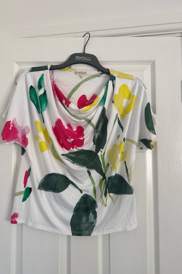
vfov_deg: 71.5
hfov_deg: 51.2
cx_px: 83
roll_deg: +0.8
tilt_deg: +2.0
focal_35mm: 25
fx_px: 190
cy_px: 137
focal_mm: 6.76
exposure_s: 1/121
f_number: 1.78
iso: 80
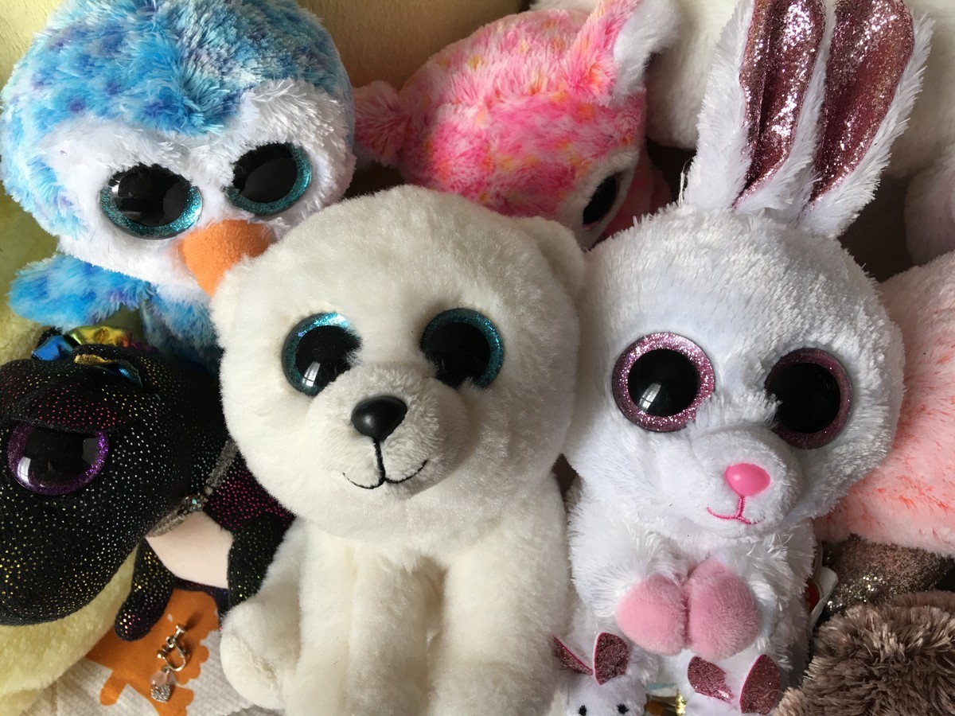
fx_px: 800
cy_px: 358
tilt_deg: -57.1
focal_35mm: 29
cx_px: 478
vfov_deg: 48.2
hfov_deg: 61.7
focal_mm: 4.15
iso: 25
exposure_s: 1/30
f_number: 2.2
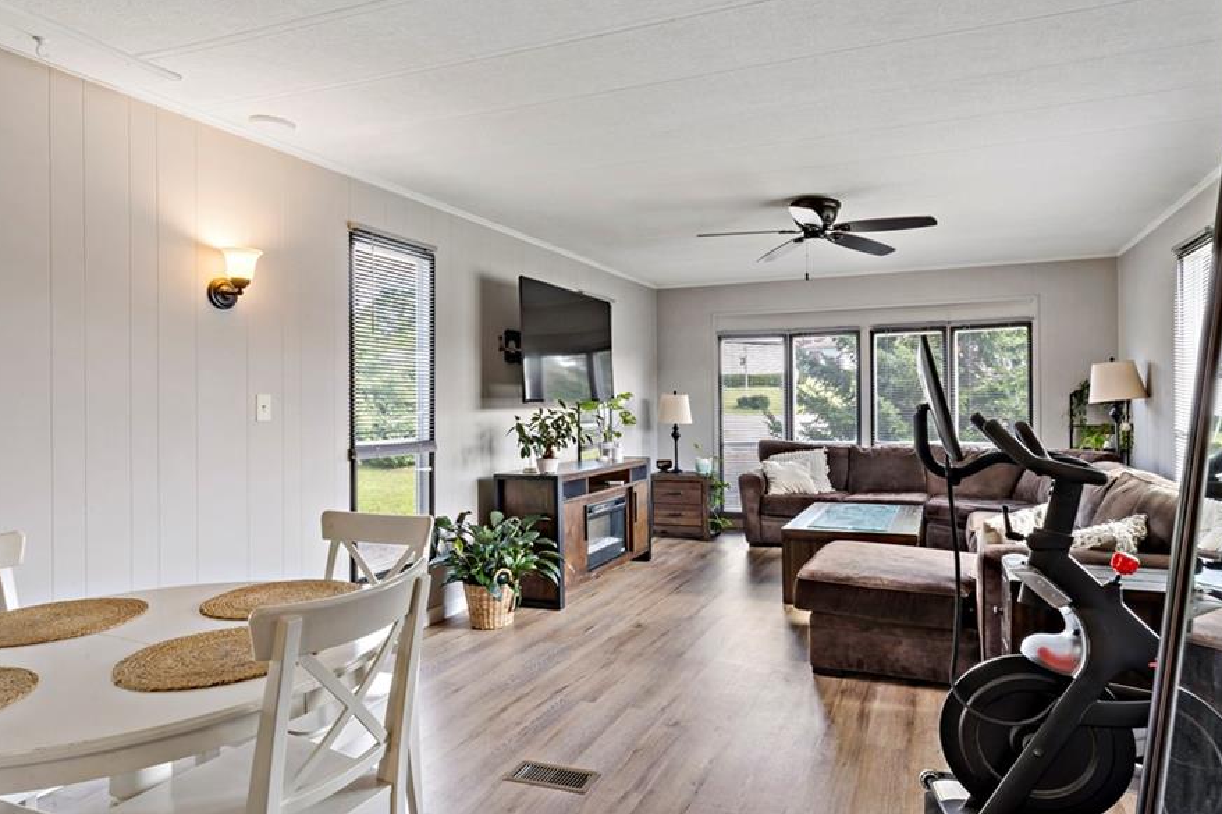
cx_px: 636
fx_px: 713
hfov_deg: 81.2
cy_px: 355
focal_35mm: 21
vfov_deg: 59.3
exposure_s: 1/3
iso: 100
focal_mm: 18
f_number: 22
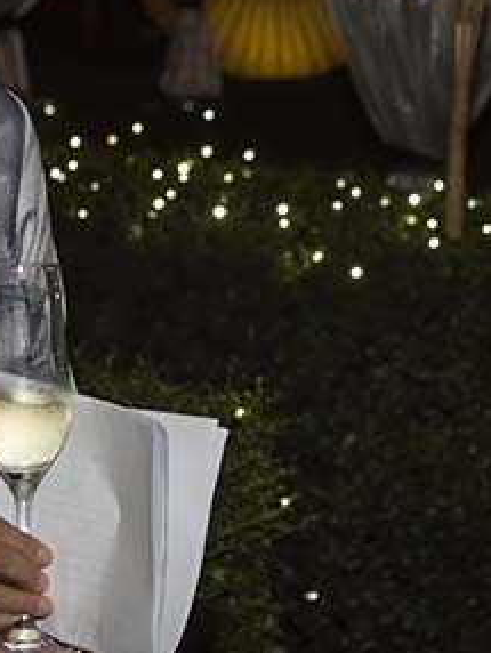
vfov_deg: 13.6
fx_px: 2738
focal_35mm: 145
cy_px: 156
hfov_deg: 10.2
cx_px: 187
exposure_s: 1/60
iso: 400
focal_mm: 45
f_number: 5.6
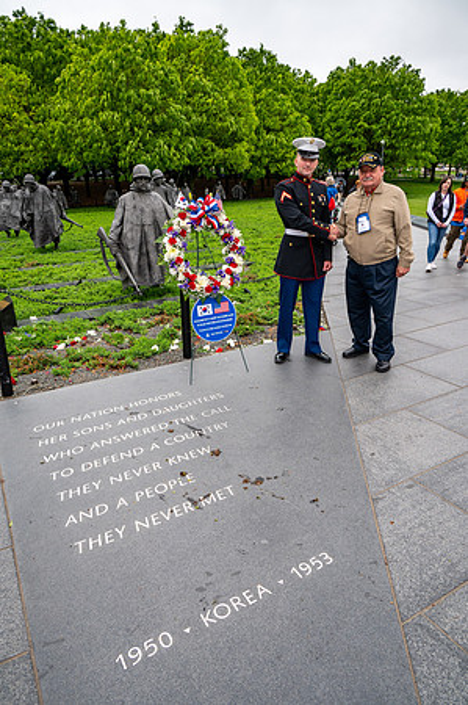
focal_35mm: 24
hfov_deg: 53.0
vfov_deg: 73.8
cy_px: 352
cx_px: 234
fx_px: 469
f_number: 8
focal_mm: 24
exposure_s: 1/640
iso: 900
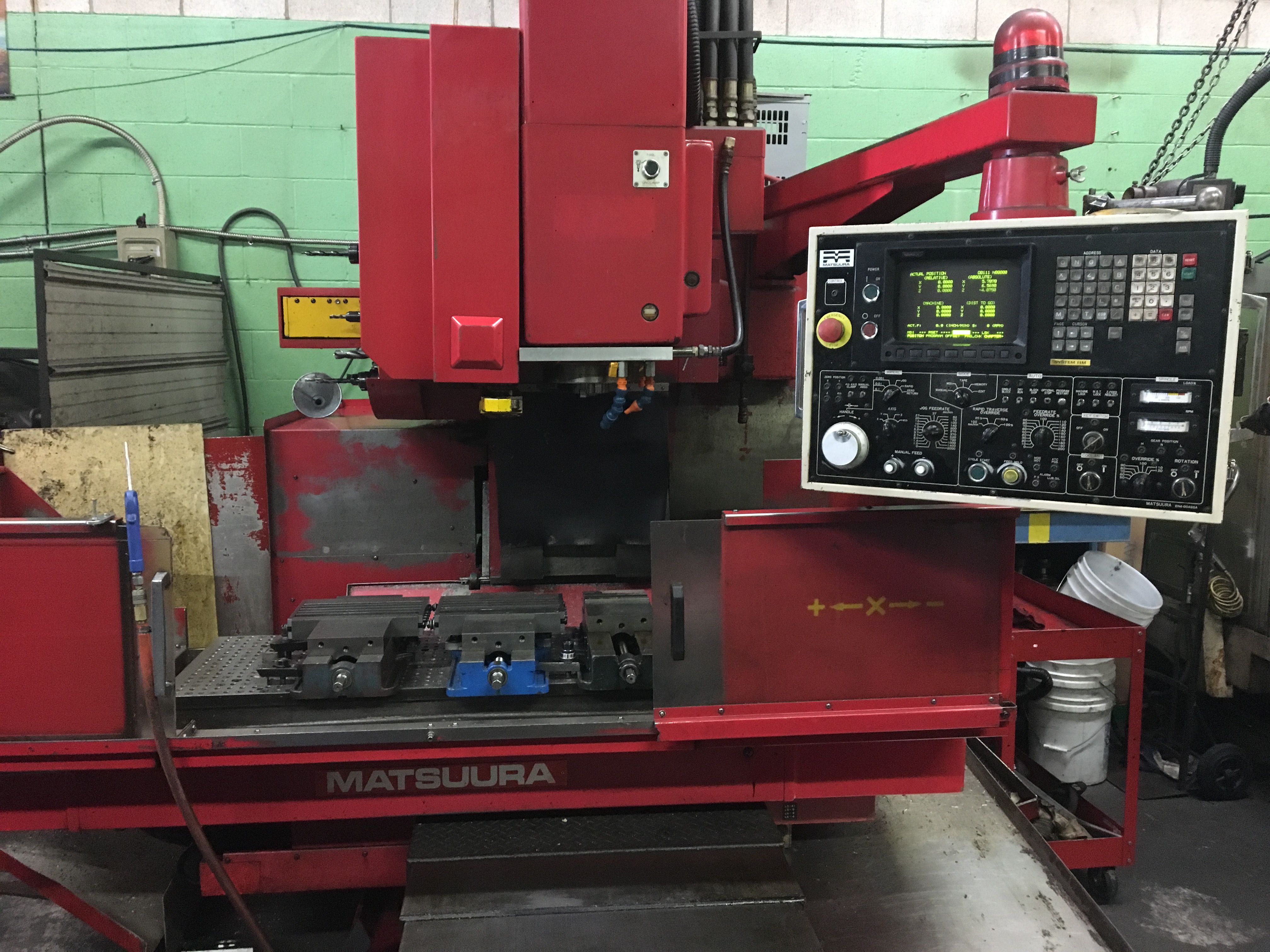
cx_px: 635
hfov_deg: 61.7
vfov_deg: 48.2
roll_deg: -0.8
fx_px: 1064
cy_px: 476
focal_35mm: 29
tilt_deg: -7.3
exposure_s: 1/15
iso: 250
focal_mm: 4.15
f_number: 2.2
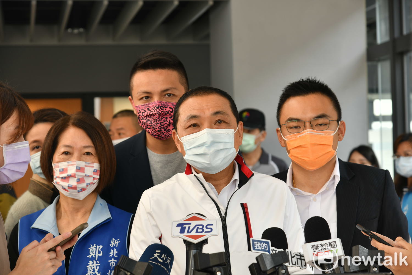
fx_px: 1053
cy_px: 138
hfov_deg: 22.1
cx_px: 206
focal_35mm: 92
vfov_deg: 14.9
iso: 180
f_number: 6.3
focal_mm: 92
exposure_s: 1/80
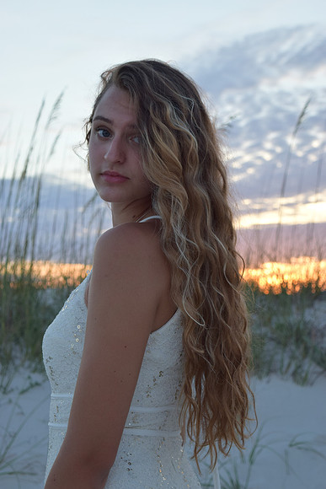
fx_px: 977
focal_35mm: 72
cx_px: 163
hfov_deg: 18.9
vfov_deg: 28.1
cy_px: 244
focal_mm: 48
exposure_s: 1/160
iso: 400
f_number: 6.3
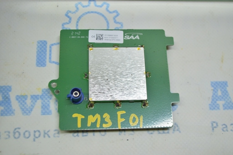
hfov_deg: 41.1
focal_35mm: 48
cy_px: 78
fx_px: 310
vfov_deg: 28.0
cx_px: 116
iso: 400
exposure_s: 1/80
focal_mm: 32
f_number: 4.5
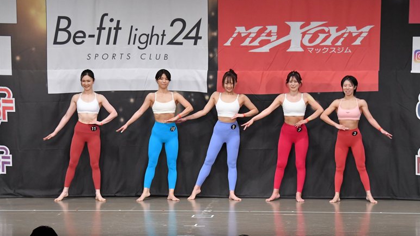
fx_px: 1582
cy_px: 137
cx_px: 211
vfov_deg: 8.5
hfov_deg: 15.1
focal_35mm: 142
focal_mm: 90
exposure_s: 1/400
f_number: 5.6
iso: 5000
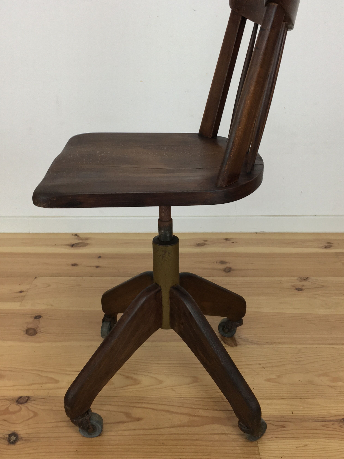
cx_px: 160
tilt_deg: -23.0
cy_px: 206
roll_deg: +0.5
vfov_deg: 52.5
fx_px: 464
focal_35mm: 35
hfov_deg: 40.7
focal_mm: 4.15
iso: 32
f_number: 2.2
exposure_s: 1/33
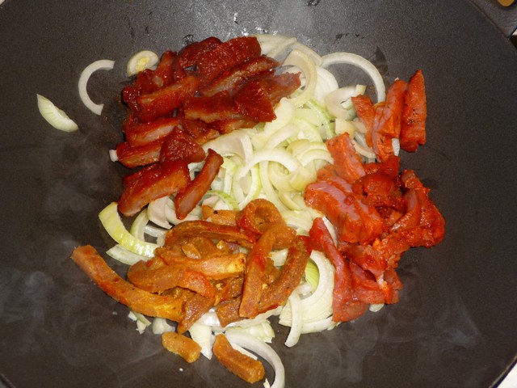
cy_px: 194
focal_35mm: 40
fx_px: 597
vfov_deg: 36.0
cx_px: 258
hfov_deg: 46.8
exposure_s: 1/30
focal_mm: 6.7
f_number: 3.9
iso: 100
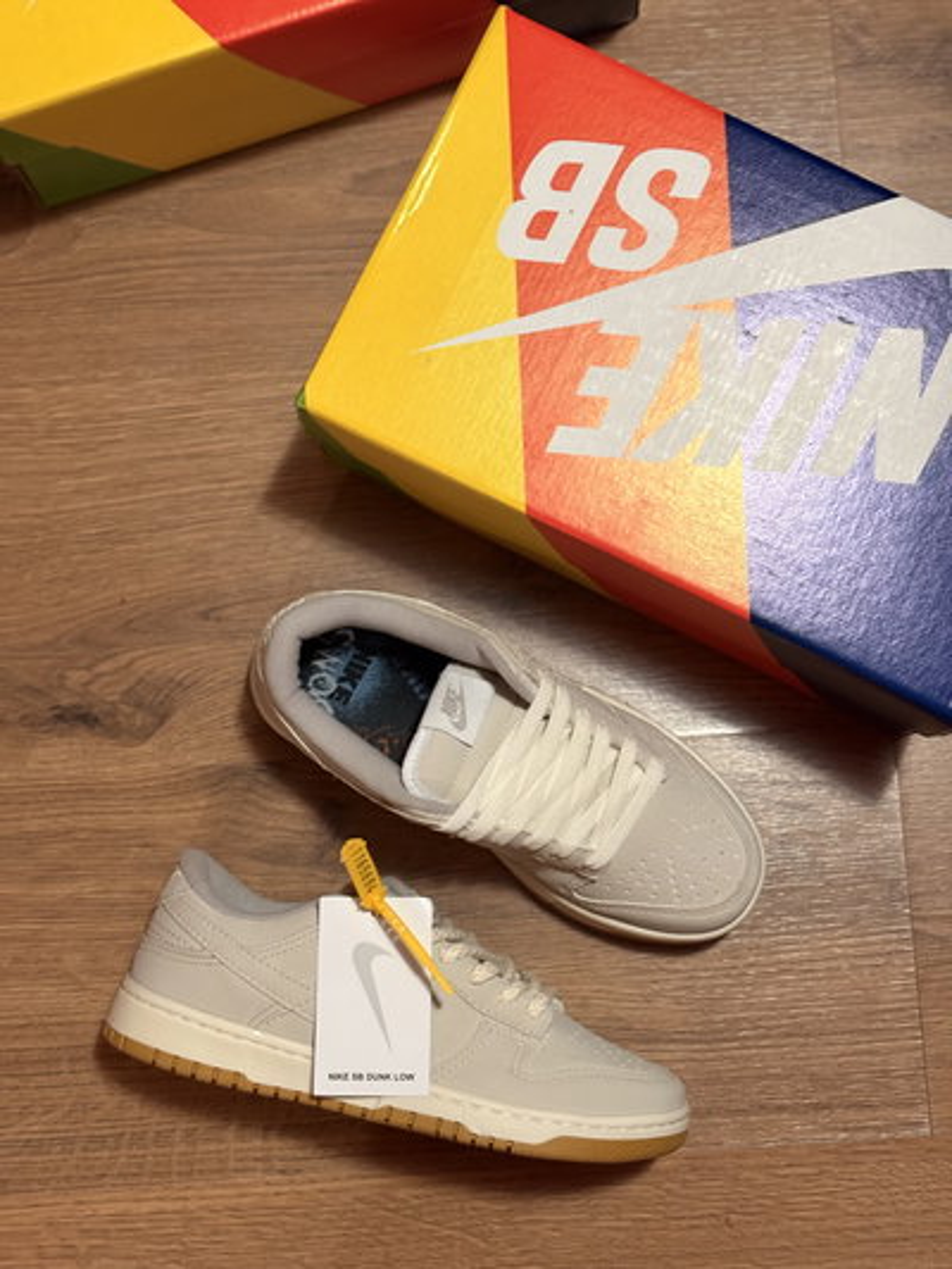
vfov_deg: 36.8
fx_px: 1906
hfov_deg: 28.0
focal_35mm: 52
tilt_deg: -81.9
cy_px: 634
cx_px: 476
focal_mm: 5.96
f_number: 1.6
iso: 250
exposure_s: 1/25
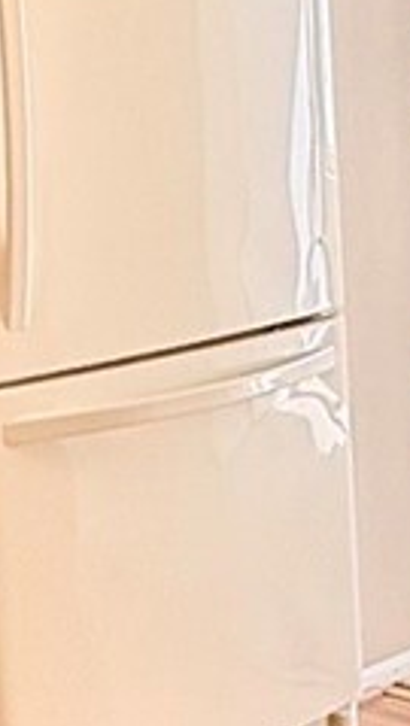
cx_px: 407
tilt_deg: -7.8
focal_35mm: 102
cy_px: 276
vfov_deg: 20.9
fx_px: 1965
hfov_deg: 11.8
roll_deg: +2.4
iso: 40
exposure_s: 1/120
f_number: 2.2
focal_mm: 2.22
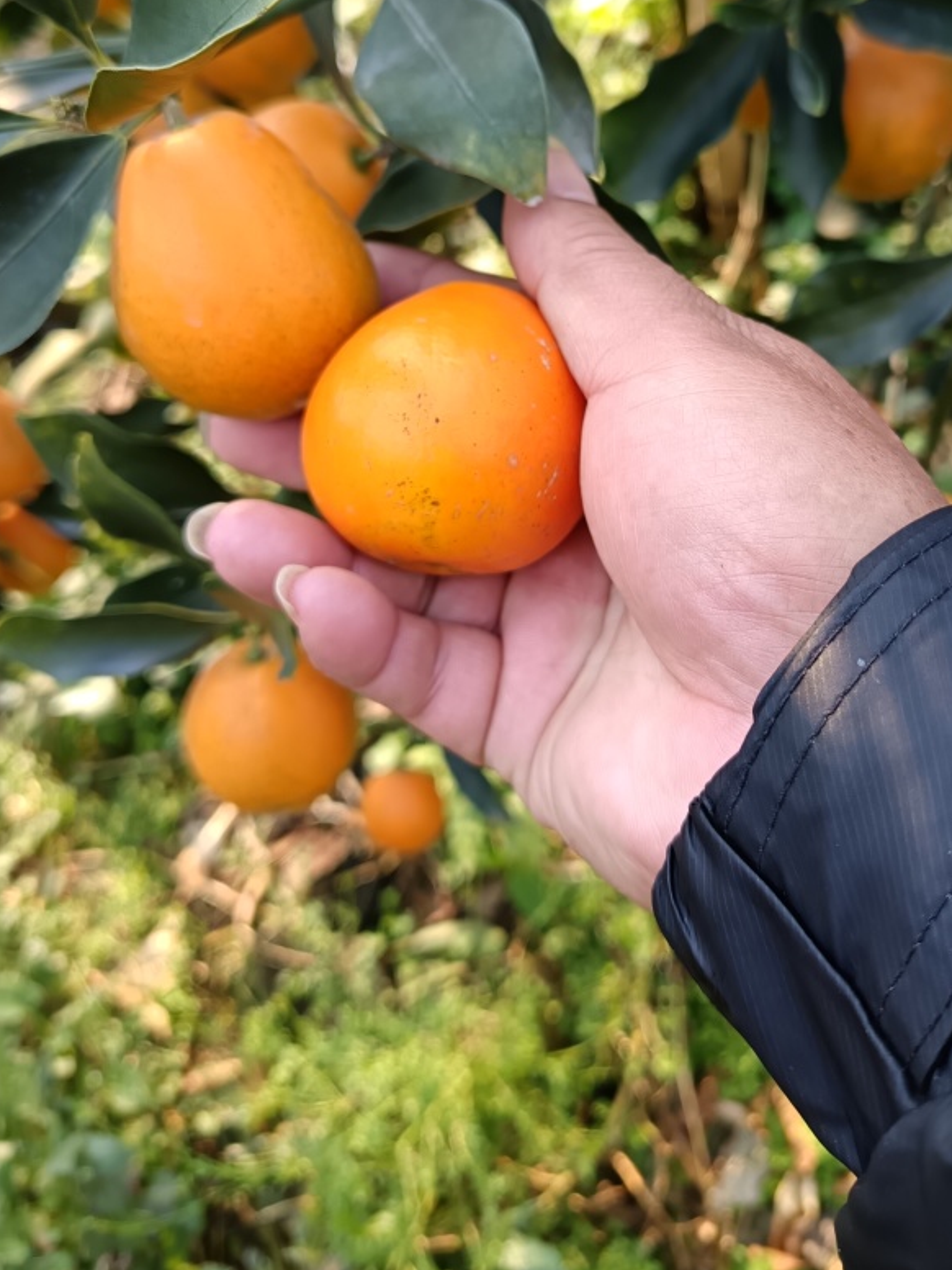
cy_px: 418
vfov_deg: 54.2
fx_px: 1210
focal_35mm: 33
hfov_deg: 42.8
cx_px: 543
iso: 221
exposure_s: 1/100
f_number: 1.75
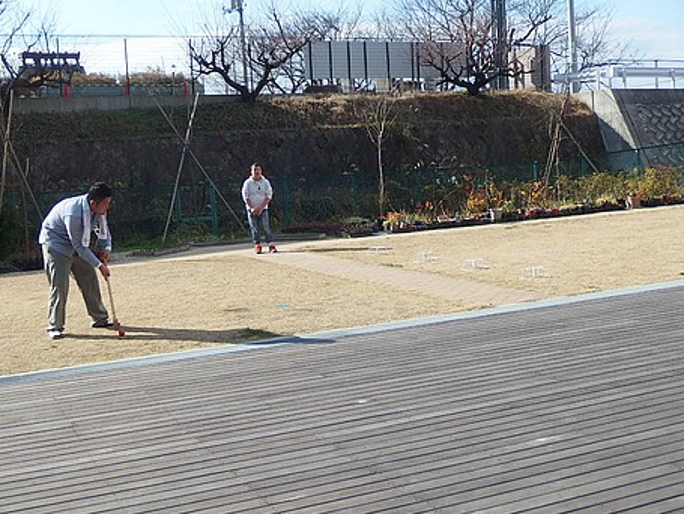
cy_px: 255
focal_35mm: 49
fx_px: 969
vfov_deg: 29.7
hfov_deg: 38.9
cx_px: 322
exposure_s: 1/2000
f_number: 2.1
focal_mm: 8.3
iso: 100
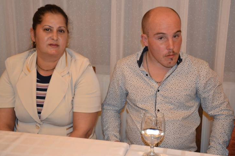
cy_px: 75
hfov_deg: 35.7
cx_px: 117
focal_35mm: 56
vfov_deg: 24.2
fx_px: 365
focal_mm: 34
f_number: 4.2
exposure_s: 1/60
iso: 3200
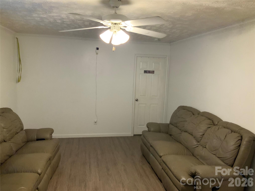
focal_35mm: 29
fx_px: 214
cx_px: 128
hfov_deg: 61.7
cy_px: 96
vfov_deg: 48.2
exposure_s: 1/60
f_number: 1.8
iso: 200
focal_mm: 3
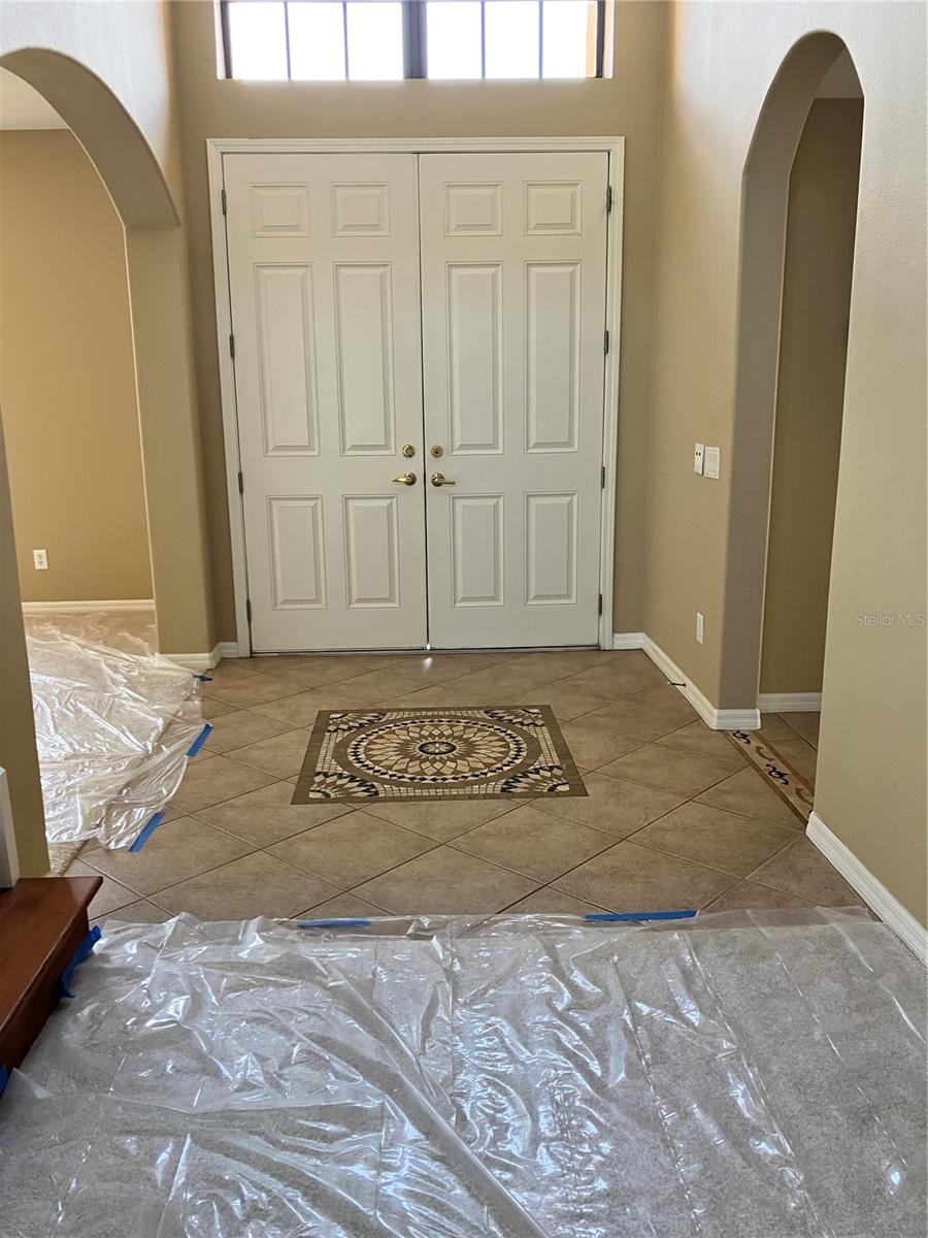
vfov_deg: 63.4
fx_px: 1001
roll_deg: +1.0
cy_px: 619
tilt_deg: -10.7
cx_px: 464
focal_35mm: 28
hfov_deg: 49.7
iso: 80
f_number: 1.8
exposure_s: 1/71
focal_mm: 3.99
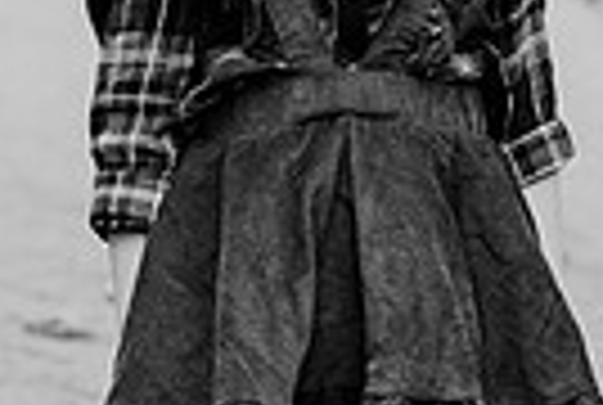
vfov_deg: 6.3
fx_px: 3626
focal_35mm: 216
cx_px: 112
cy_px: -232
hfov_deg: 9.5
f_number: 3.2
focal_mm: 50
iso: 320
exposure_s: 1/640
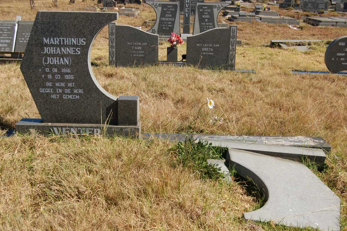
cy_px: 116
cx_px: 174
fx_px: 448
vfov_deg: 28.9
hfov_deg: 42.4
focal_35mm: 46
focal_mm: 31
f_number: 6.3
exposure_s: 1/500
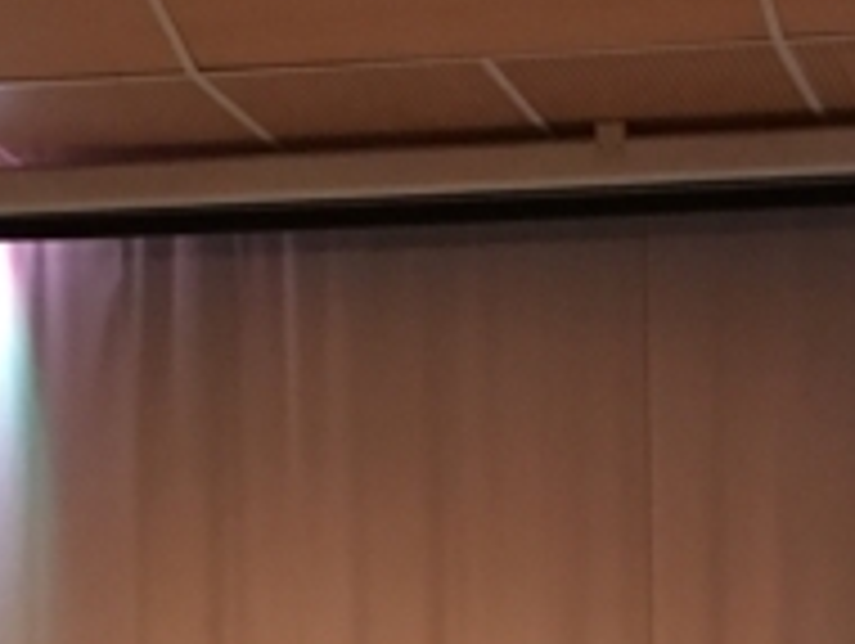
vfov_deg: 9.1
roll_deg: -0.2
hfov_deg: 12.4
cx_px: 850
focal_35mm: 157
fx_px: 3883
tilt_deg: +2.0
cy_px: 1074
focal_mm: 4.15
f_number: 2.2
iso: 200
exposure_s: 1/20
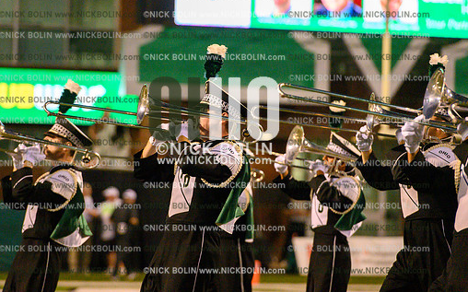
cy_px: 121
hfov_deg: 9.0
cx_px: 214
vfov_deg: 5.6
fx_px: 2970
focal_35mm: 233
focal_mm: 200
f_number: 4
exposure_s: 1/1600
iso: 10000
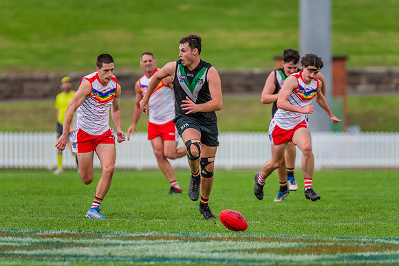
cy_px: 143
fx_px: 5303
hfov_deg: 4.3
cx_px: 209
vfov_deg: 2.9
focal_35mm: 478
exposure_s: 1/1000
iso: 1000
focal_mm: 420
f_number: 4
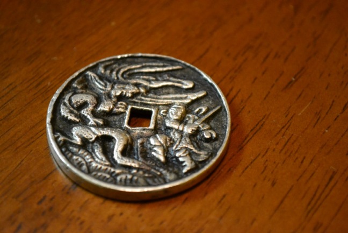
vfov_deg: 16.6
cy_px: 116
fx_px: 798
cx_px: 174
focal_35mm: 82
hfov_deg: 24.6
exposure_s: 1/60
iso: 2800
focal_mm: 55
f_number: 5.6
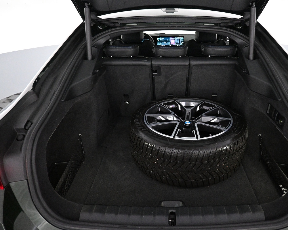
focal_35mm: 28
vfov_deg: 51.5
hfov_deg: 61.8
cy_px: 115
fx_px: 239
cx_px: 170
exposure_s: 1/125
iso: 4000
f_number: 3.5
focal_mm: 16
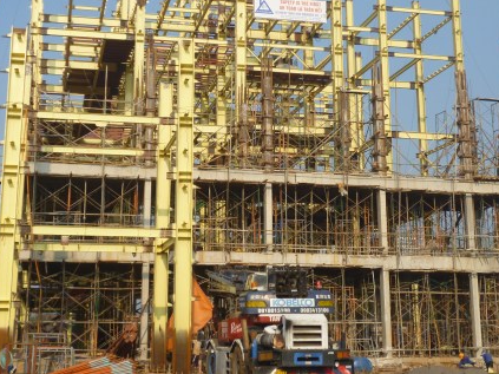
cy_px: 93
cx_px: 232
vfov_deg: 23.4
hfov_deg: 31.2
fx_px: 893
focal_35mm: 62
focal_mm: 7.3
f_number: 11
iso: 100
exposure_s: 1/80
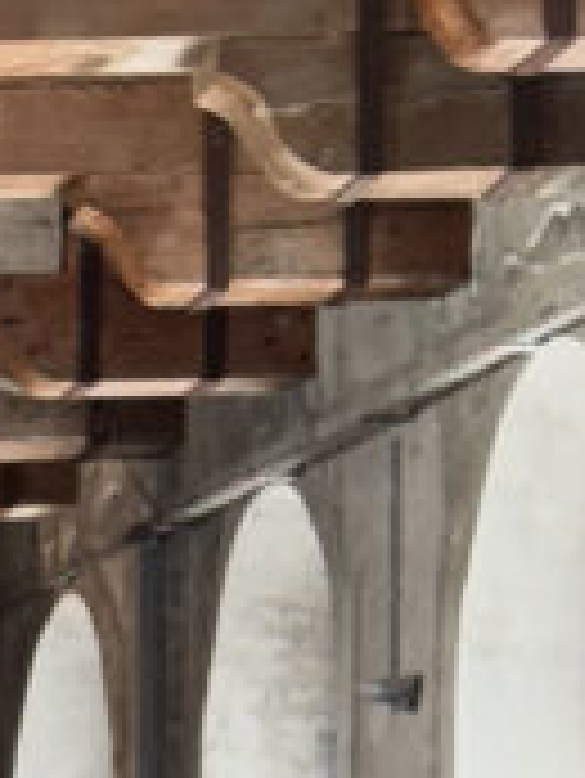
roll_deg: -0.1
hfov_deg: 5.0
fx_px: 6391
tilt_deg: +0.3
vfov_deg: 6.8
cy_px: 1291
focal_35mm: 284
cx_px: -1138
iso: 64
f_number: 1.78
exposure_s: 1/21
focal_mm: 6.76
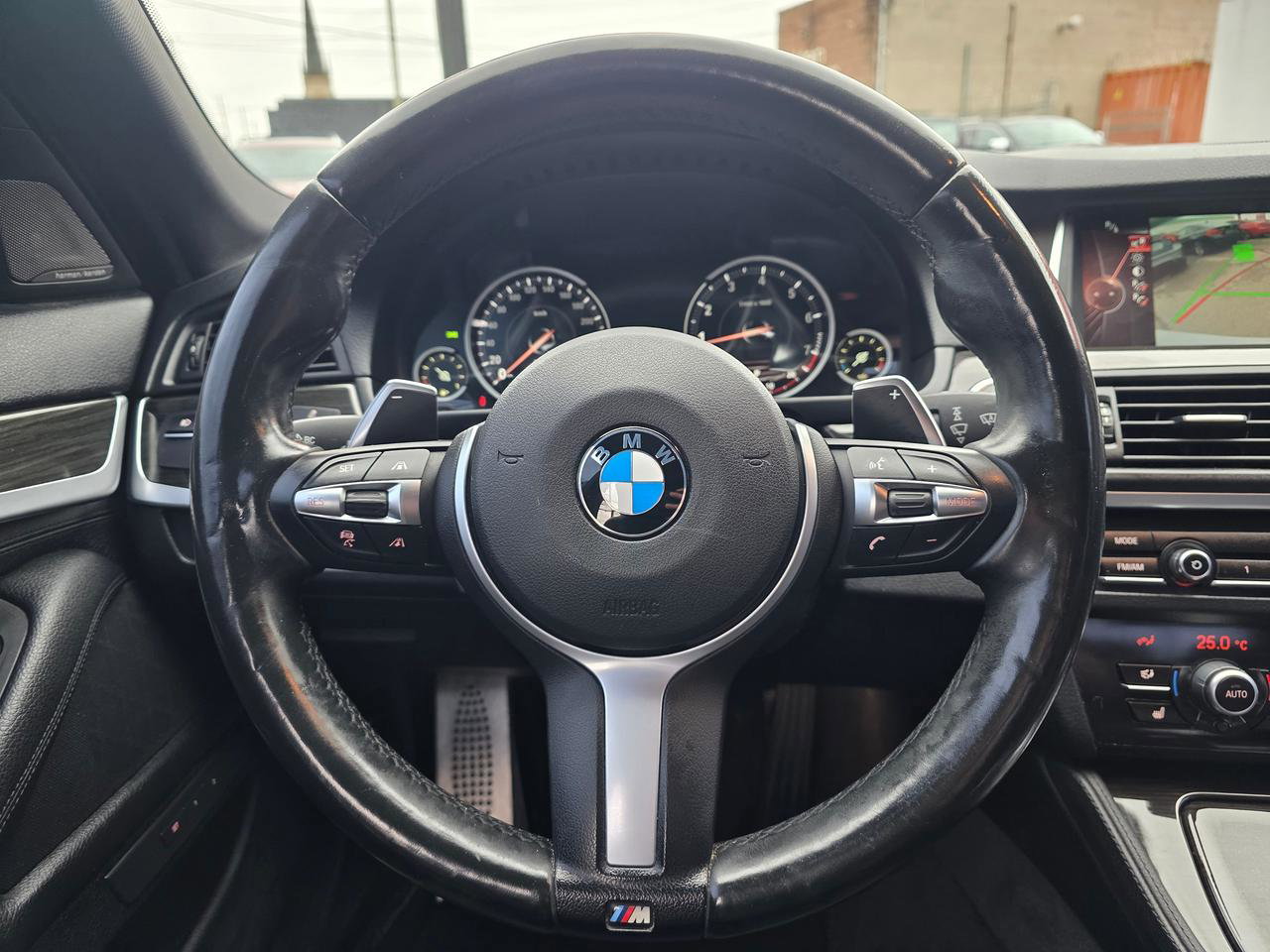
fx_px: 844
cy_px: 476
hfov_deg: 73.9
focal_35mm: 23
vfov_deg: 58.9
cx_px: 635
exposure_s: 1/54.7
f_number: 1.7
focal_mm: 6.3
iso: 160
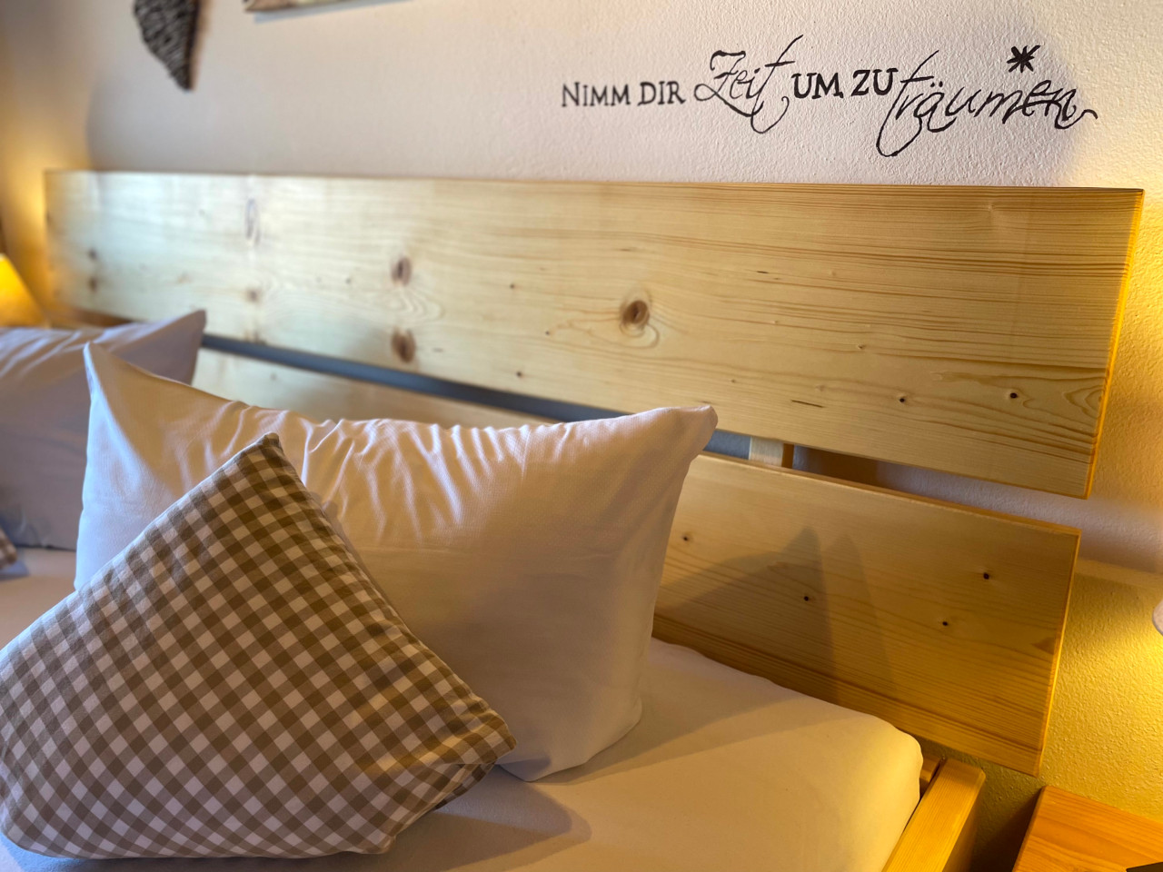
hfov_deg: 67.3
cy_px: 436
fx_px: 874
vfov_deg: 53.1
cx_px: 582
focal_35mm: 26
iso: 80
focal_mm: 4.2
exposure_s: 1/50
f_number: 1.6
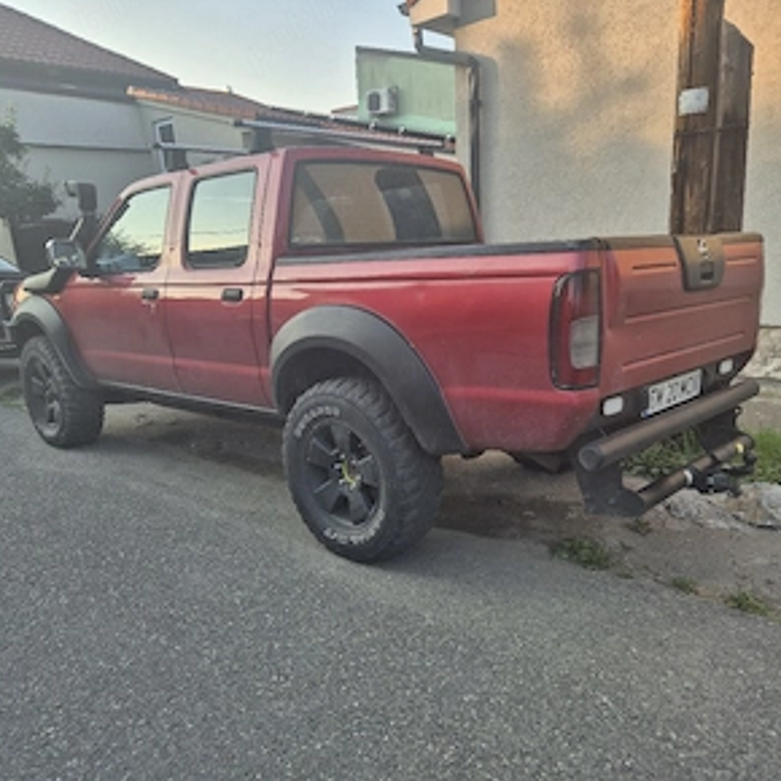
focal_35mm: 28
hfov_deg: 57.3
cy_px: 455
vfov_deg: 57.0
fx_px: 715
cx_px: 385
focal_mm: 5.4
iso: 25
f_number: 1.8
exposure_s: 1/400
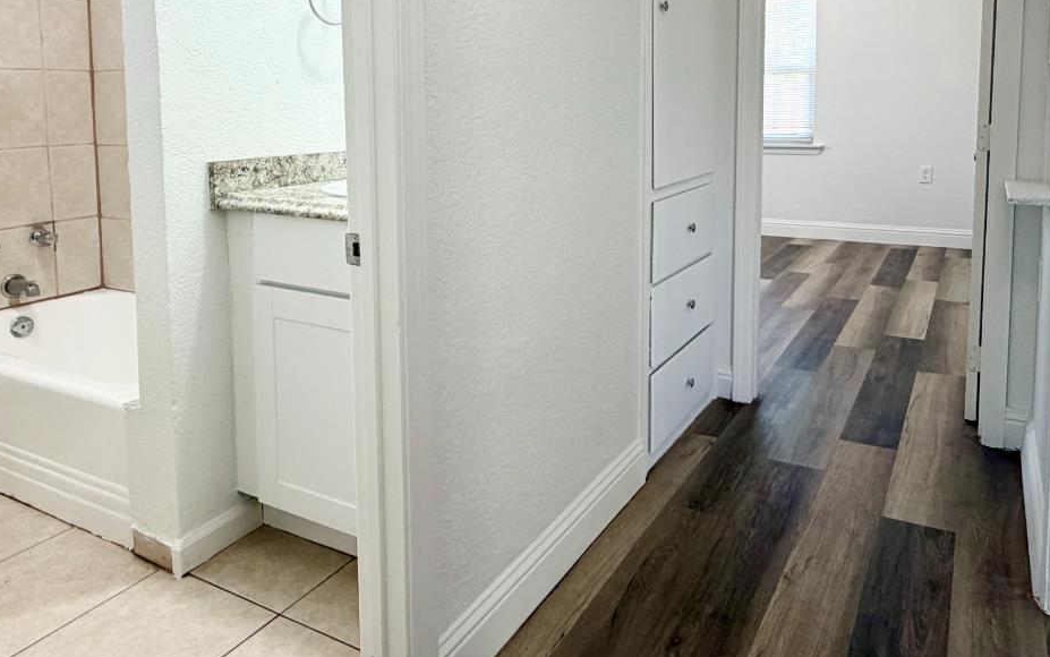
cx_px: 643
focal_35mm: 24
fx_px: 687
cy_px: 122
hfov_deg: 73.7
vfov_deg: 48.0
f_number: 2.2
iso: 160
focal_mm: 2.22
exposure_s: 1/120
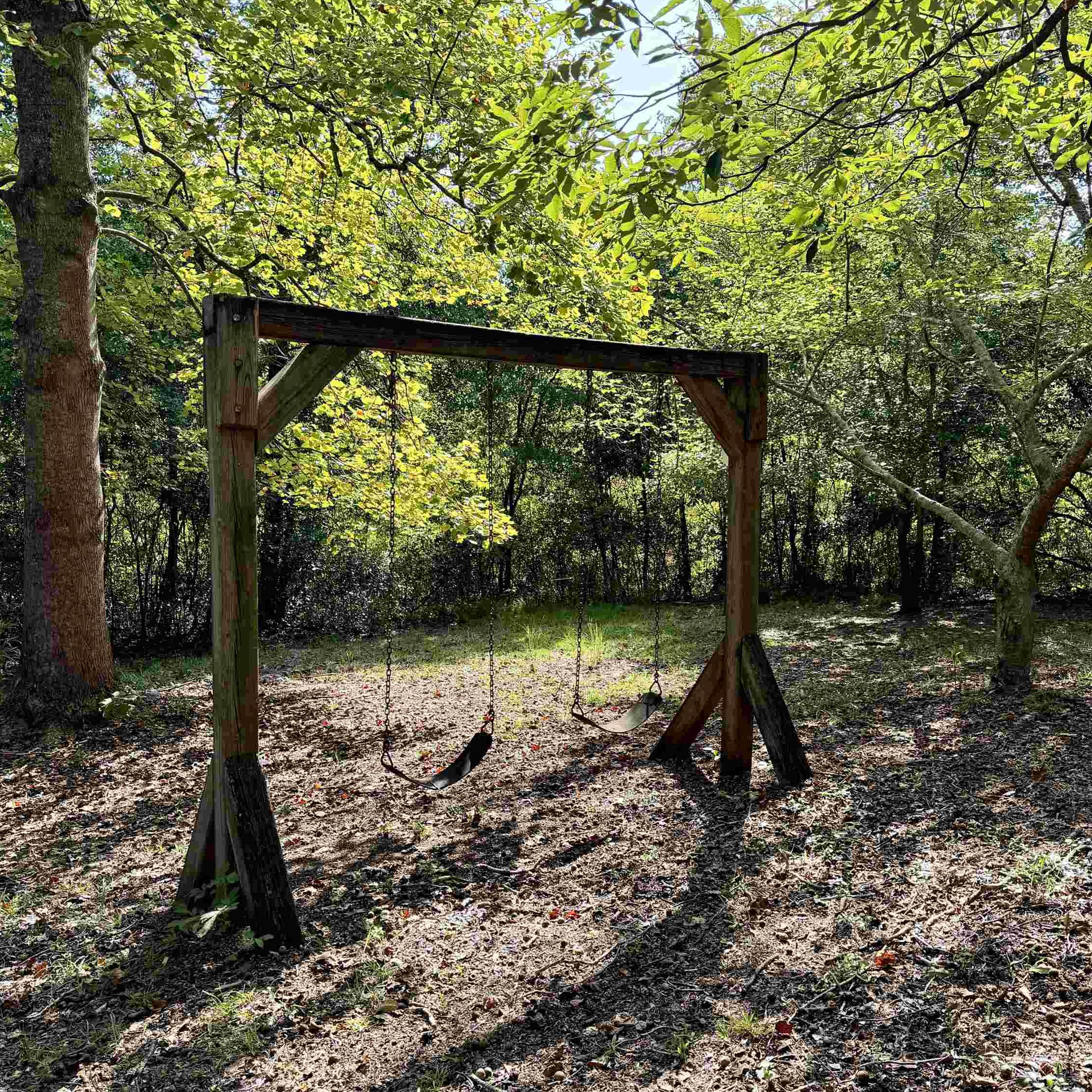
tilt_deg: -6.9
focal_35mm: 29
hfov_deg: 55.4
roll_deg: -1.0
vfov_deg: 55.6
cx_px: 619
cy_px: 557
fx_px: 1035
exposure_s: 1/750
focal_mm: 6.76
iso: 80
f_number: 1.78
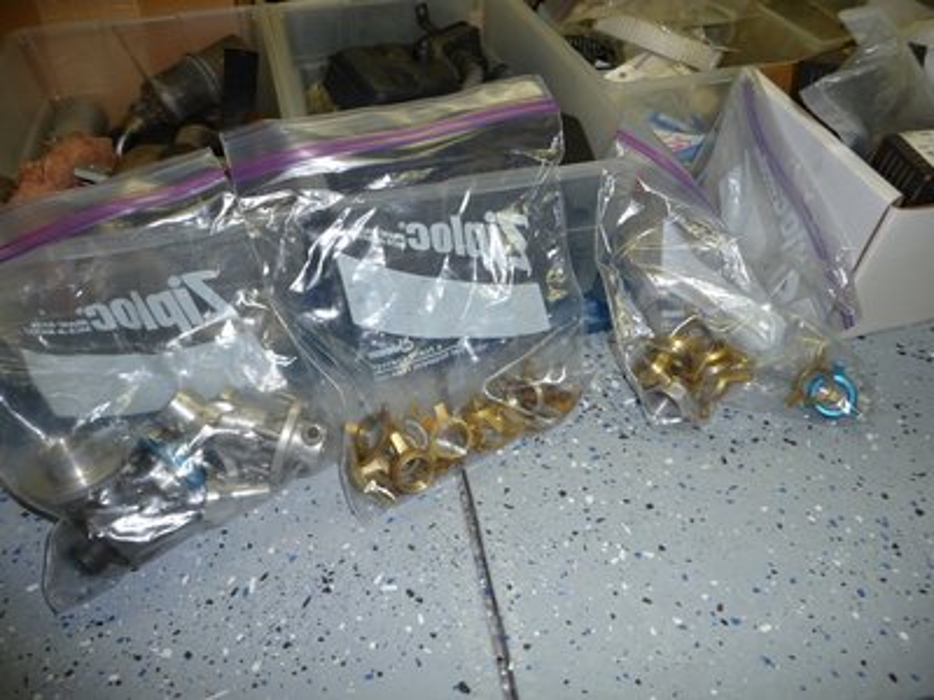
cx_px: 467
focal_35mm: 28
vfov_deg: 49.7
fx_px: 755
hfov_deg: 63.4
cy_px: 350
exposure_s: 1/30
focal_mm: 4.7
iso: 100
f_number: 3.3
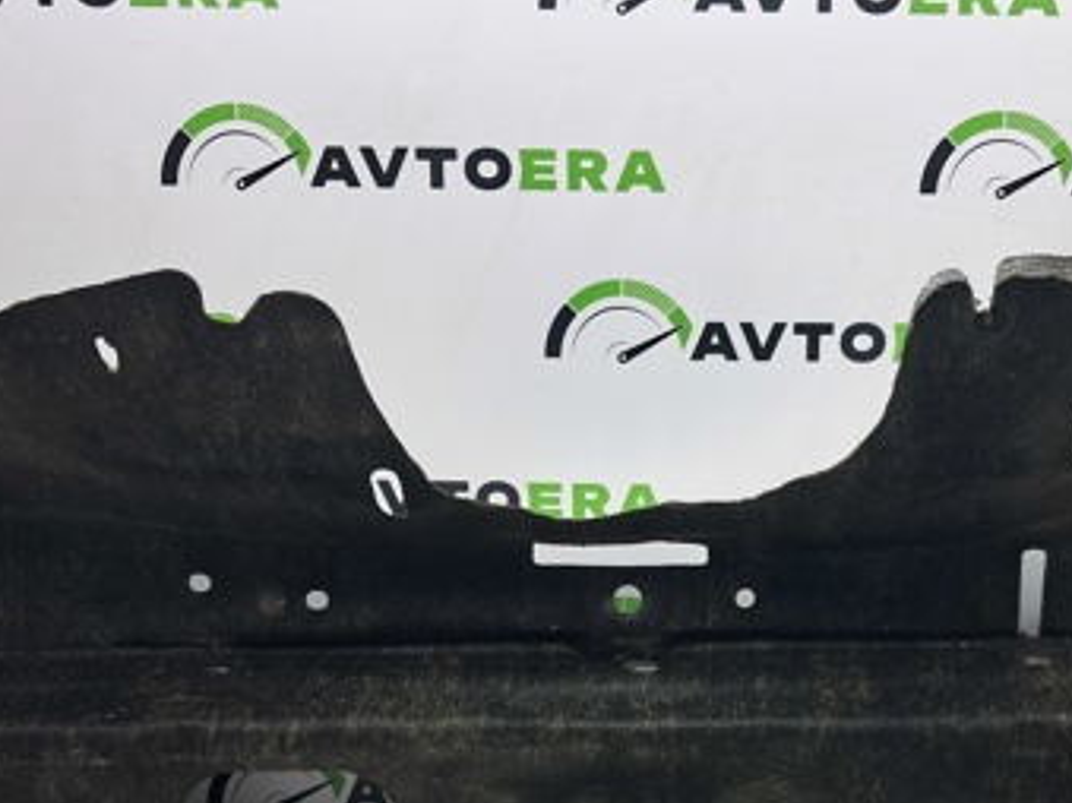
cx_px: 686
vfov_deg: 27.9
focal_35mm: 51
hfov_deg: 37.2
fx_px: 1579
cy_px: 650
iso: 50
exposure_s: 1/50
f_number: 1.8
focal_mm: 4
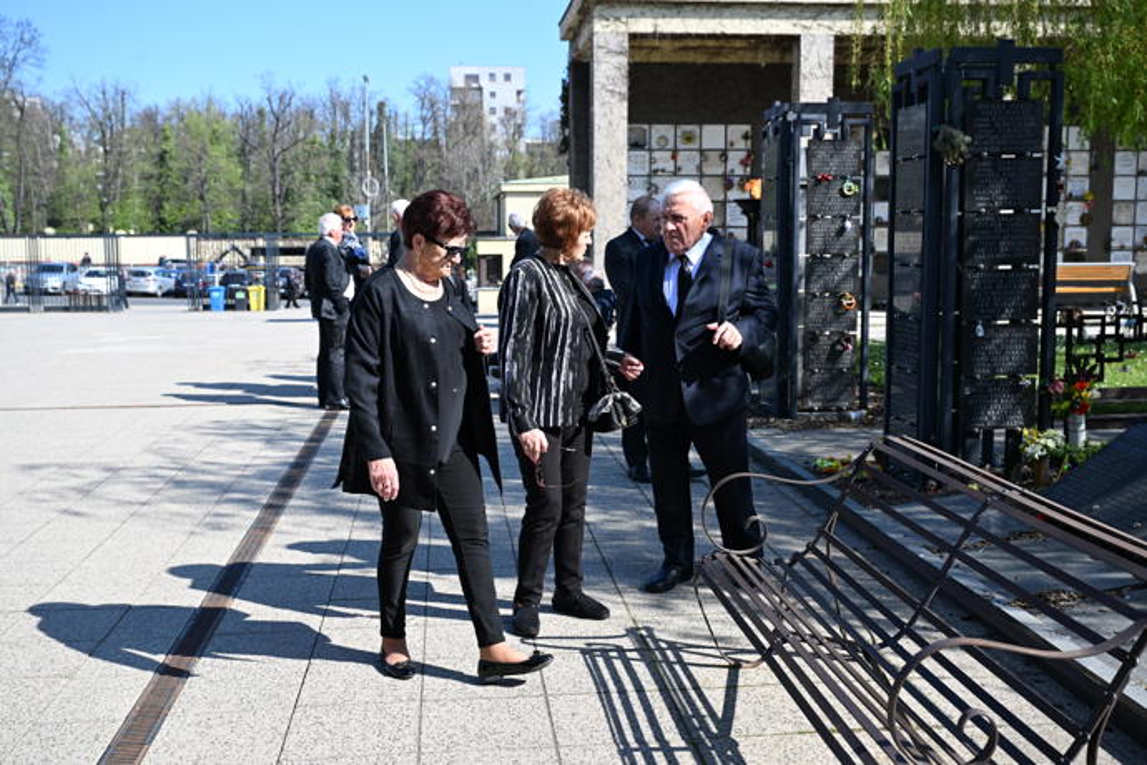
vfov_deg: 35.1
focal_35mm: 38
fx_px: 1211
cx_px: 574
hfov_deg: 50.7
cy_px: 382
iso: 400
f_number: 5
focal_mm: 38
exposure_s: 1/1250
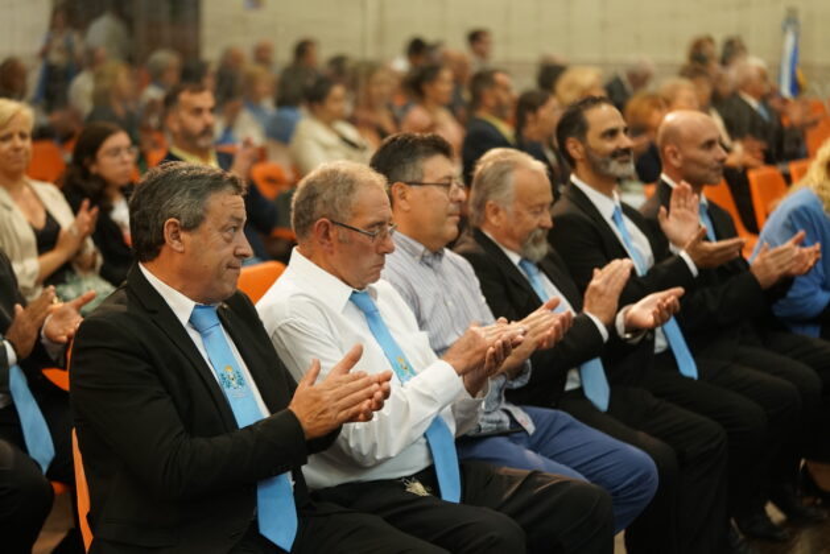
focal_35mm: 90
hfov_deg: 22.6
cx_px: 415
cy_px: 277
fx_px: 2076
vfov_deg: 15.2
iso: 3200
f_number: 2.8
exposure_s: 1/100
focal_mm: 90
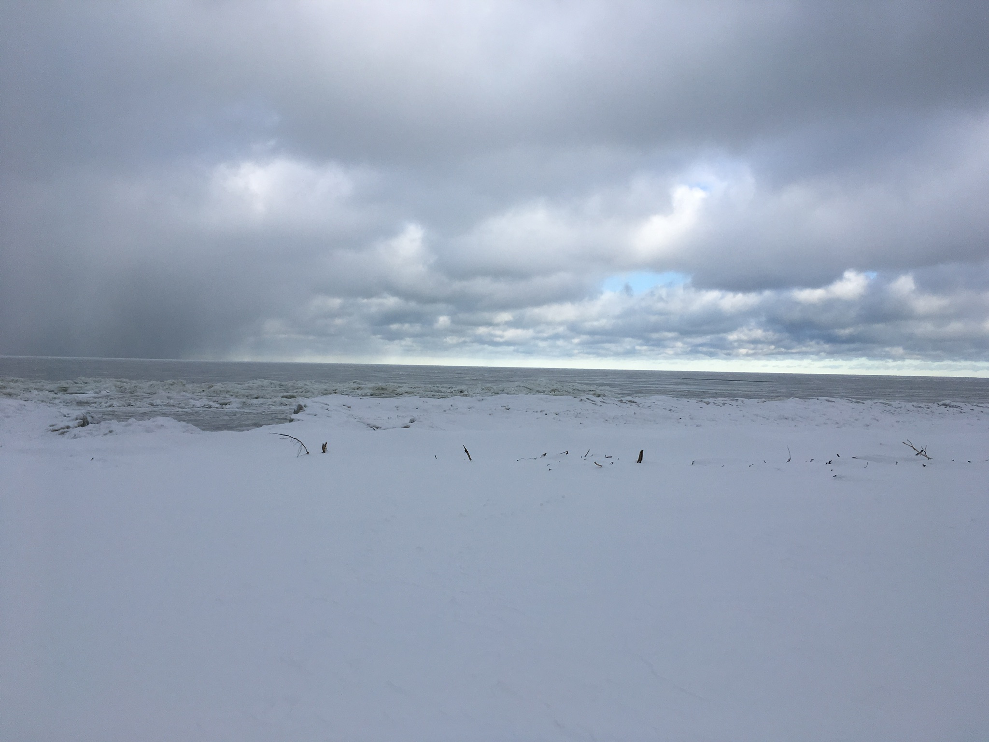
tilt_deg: -0.3
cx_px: 494
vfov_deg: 48.2
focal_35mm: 29
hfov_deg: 61.7
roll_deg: -1.5
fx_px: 829
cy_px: 371
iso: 25
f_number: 2.2
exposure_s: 1/1876
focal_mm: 4.15
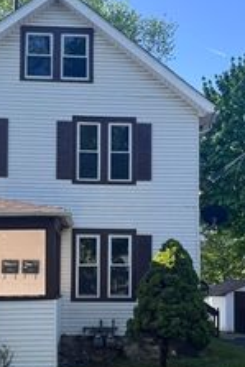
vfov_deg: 35.2
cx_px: 130
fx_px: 571
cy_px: 251
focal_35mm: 56
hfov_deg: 24.2
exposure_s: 1/925
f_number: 1.78
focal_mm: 6.76
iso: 80
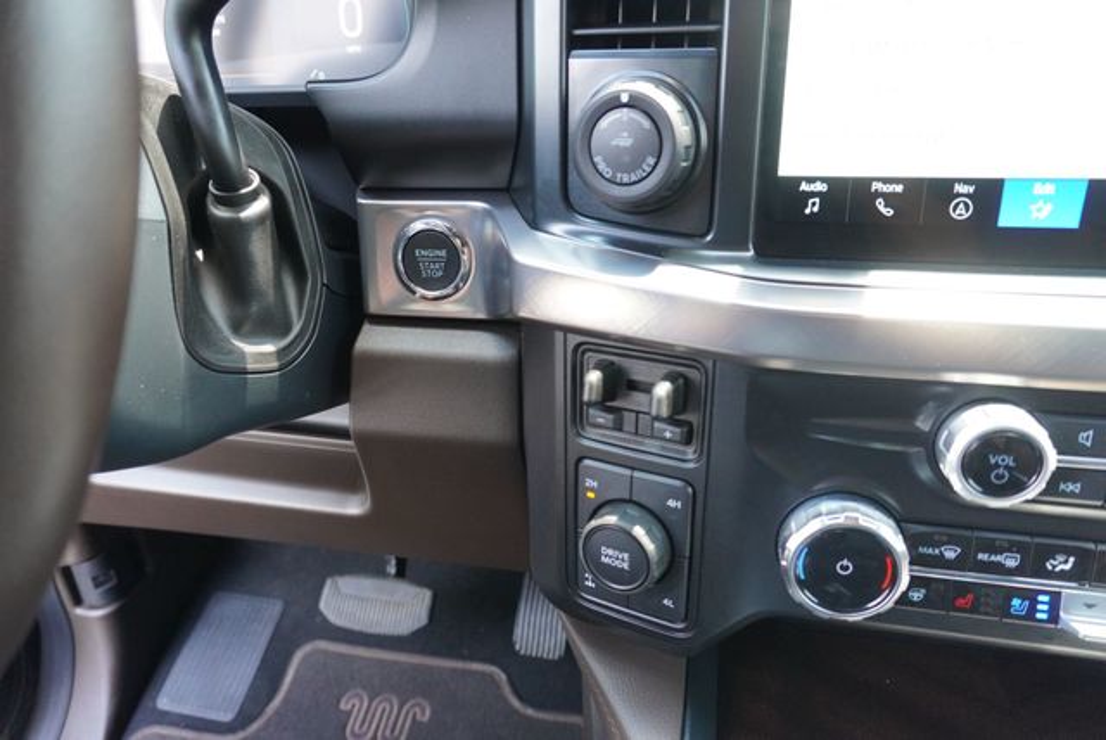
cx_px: 553
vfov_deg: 53.2
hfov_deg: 73.7
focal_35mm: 24
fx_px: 738
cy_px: 370
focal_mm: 16
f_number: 4
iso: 1600
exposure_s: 1/160
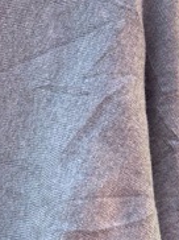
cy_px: 171
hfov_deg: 10.5
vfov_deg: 14.9
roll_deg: -2.5
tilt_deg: -3.4
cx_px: -142
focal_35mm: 132
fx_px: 912
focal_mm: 6.86
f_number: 1.78
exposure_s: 1/194
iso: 80
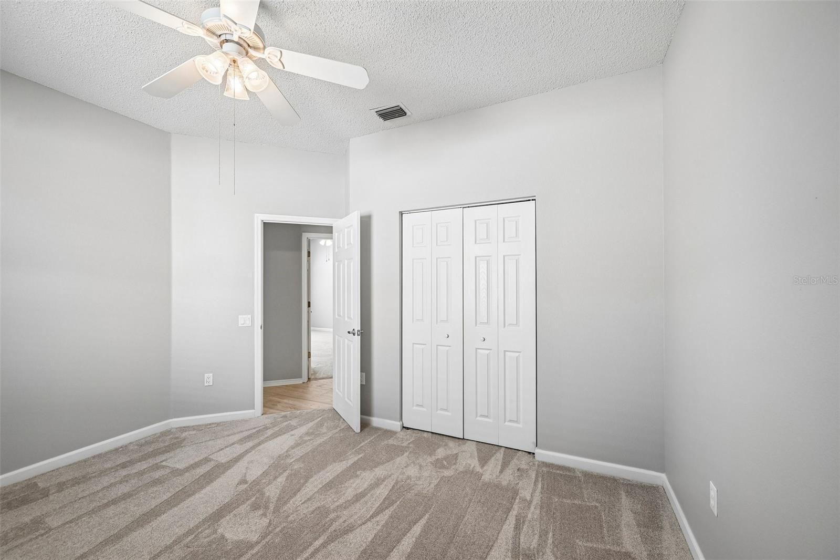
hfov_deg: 104.3
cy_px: 280
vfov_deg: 81.2
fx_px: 327
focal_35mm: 14
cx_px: 420
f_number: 8
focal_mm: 14
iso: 400
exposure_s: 1/60
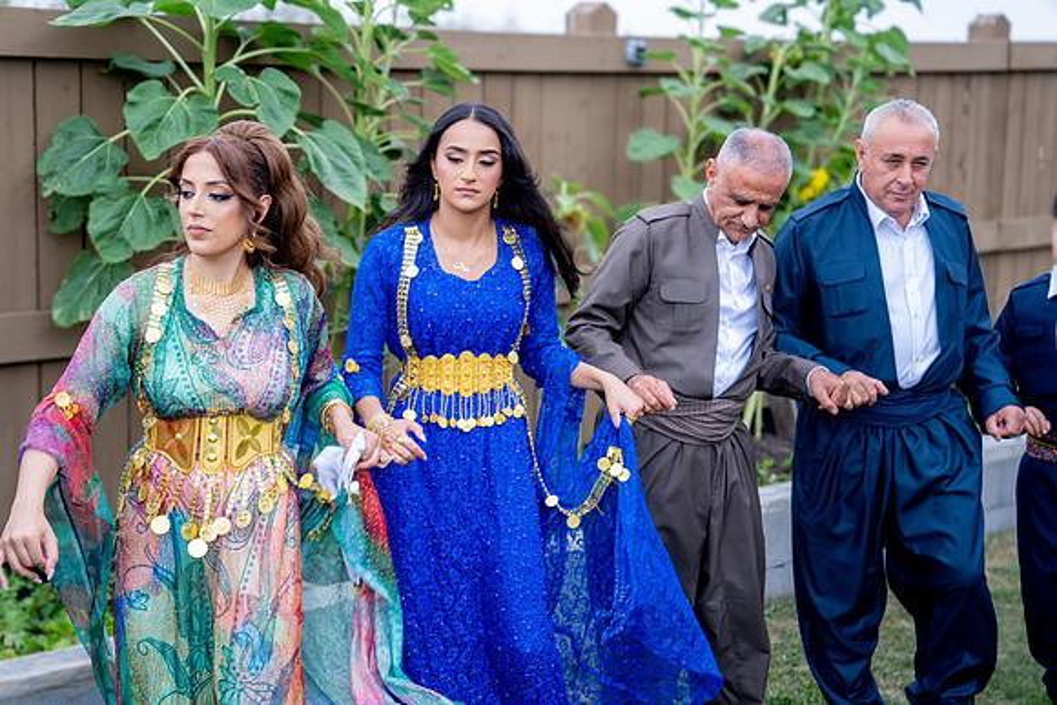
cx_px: 528
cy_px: 352
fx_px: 2056
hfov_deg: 28.8
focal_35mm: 70
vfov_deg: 19.5
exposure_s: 1/250
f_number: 2.8
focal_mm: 70
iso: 100
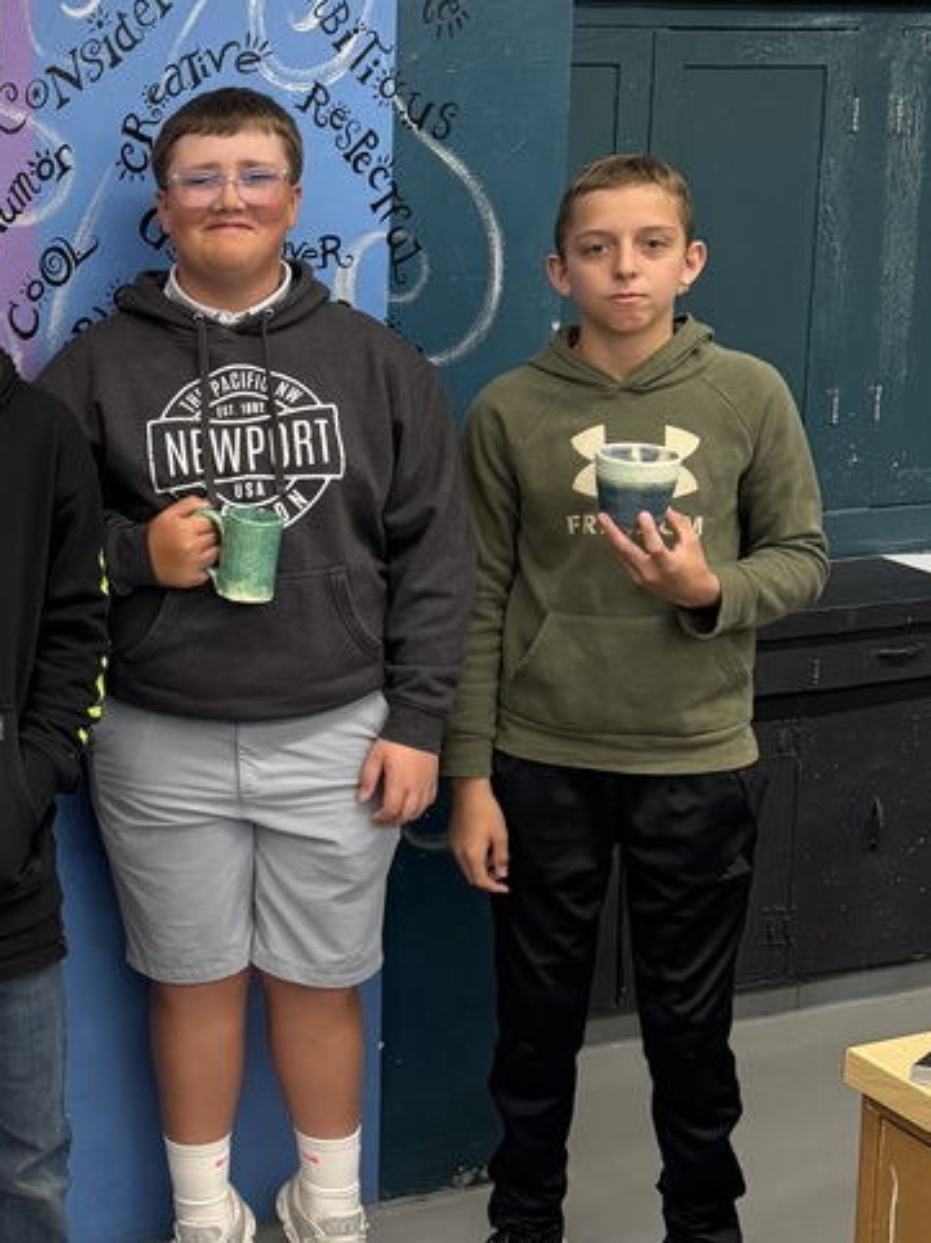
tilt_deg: -11.2
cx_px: 13
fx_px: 1830
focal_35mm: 51
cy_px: 575
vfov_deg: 37.5
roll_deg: +2.1
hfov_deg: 27.0
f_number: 1.78
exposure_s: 1/120
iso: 160
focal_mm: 6.76
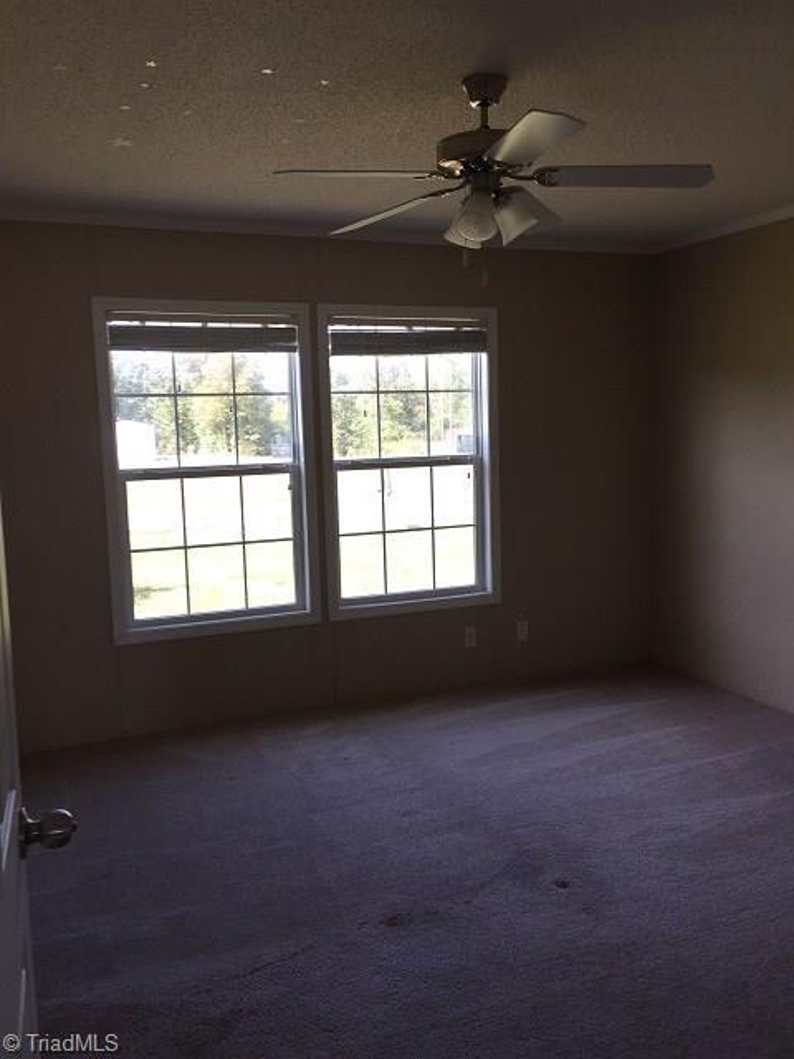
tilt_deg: -5.9
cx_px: 397
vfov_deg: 61.7
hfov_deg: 48.2
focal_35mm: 29
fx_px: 887
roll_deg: +1.1
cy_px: 530
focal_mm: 4.15
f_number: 2.2
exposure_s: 1/120
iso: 40
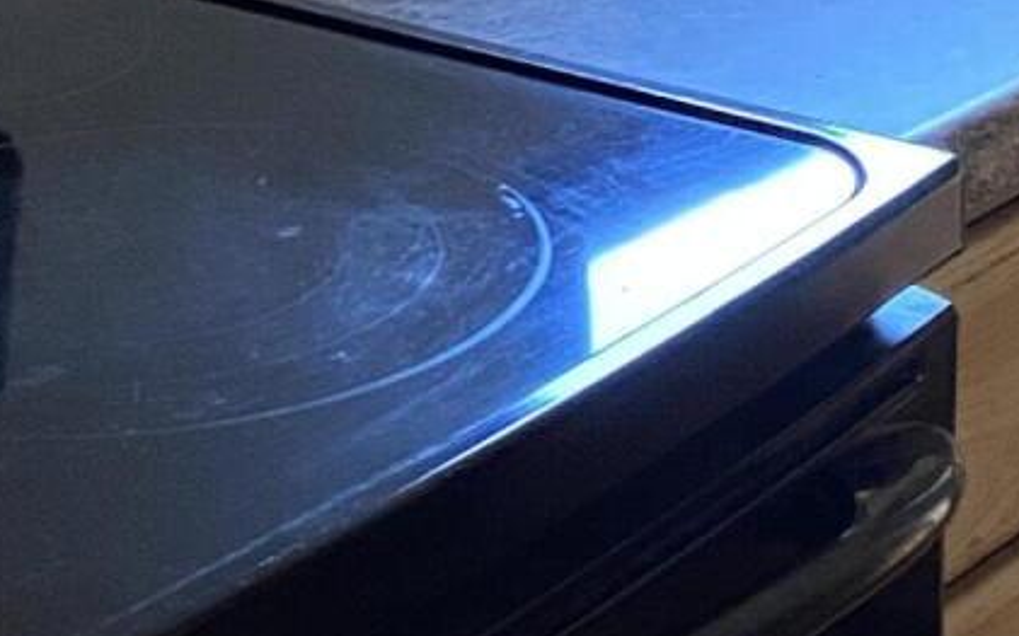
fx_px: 3638
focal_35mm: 131
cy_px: -198
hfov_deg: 15.8
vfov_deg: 9.8
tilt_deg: -15.1
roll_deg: +0.7
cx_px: 830
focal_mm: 4.25
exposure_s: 1/40
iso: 500
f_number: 1.8
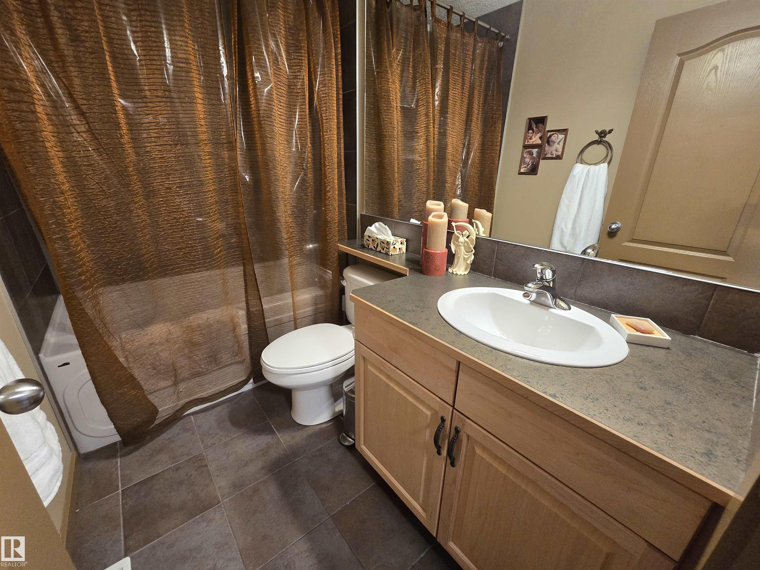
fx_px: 285
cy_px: 285
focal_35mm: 13
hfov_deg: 106.2
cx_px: 380
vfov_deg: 89.9
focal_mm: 2.2
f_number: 2.2
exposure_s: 1/60
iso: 640
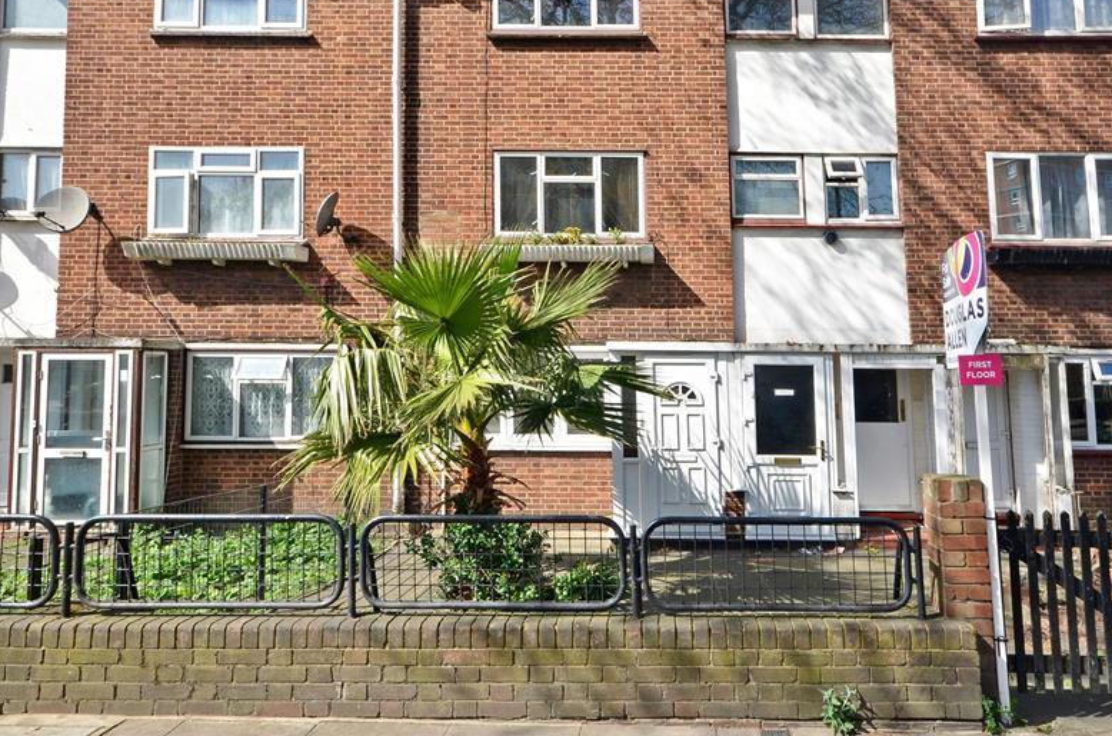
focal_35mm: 26
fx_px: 791
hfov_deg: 69.6
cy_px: 283
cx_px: 662
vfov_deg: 49.5
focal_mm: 13
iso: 200
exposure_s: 1/60
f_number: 16
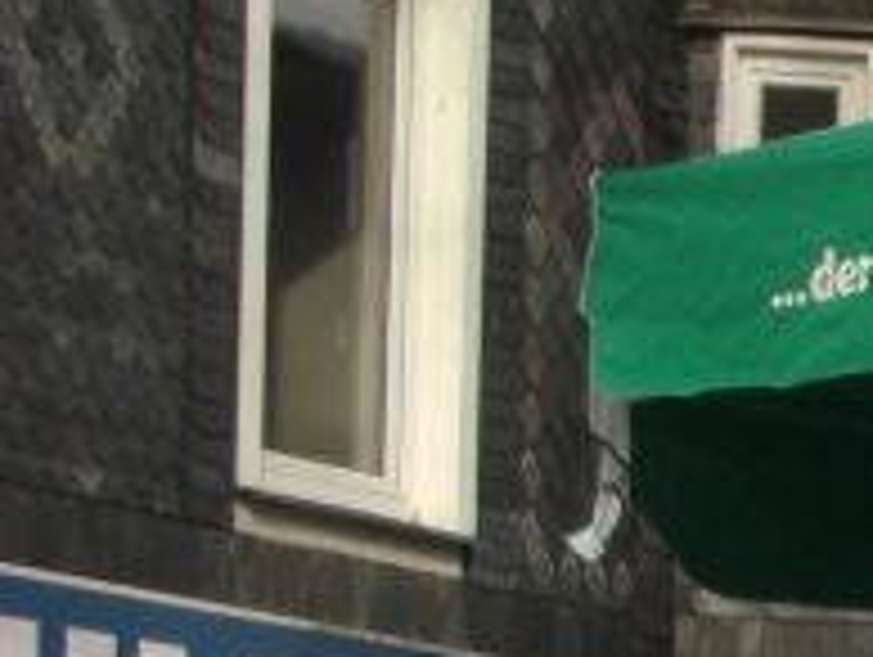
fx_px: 6338
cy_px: 896
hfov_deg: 7.6
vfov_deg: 5.9
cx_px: 1764
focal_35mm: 251
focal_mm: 10.2
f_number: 5.2
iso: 125
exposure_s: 1/250
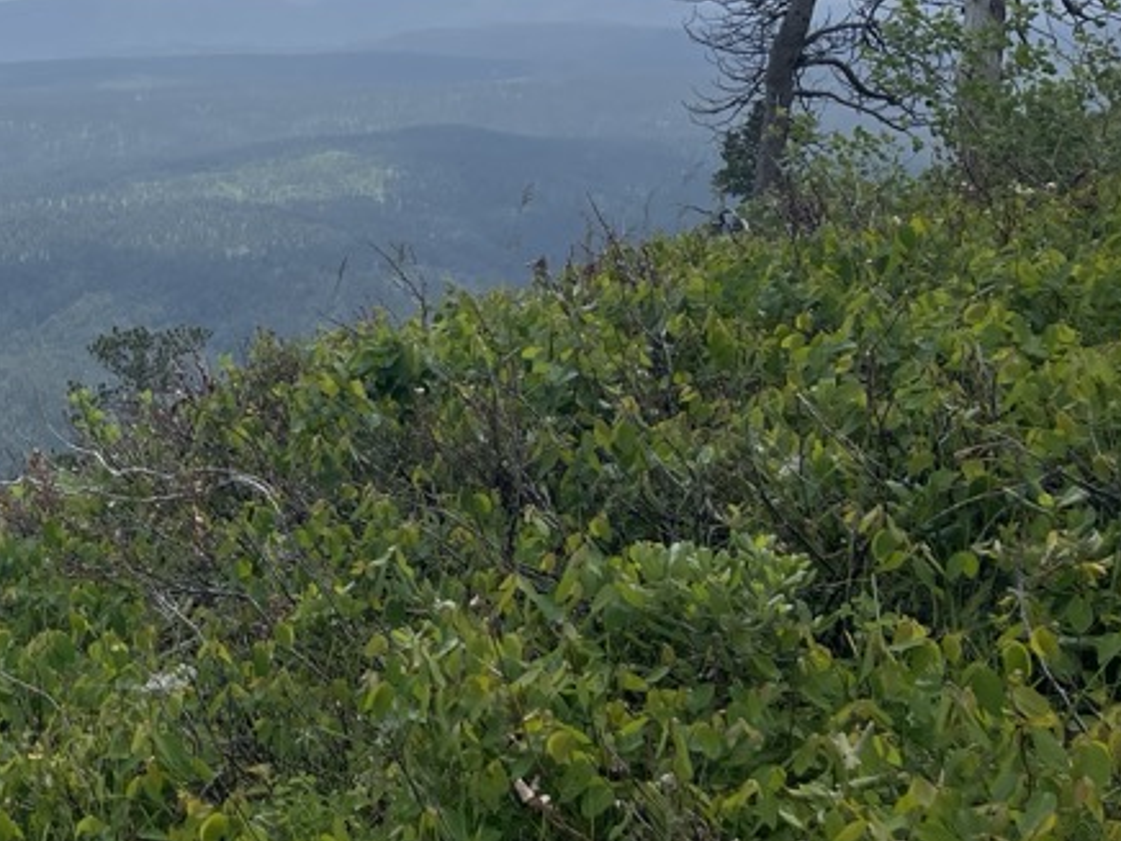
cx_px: -136
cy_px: 265
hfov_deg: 28.5
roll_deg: -0.9
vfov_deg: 23.9
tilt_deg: -7.4
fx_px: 1975
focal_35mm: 61
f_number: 1.6
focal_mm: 5.1
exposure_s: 1/9174
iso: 50
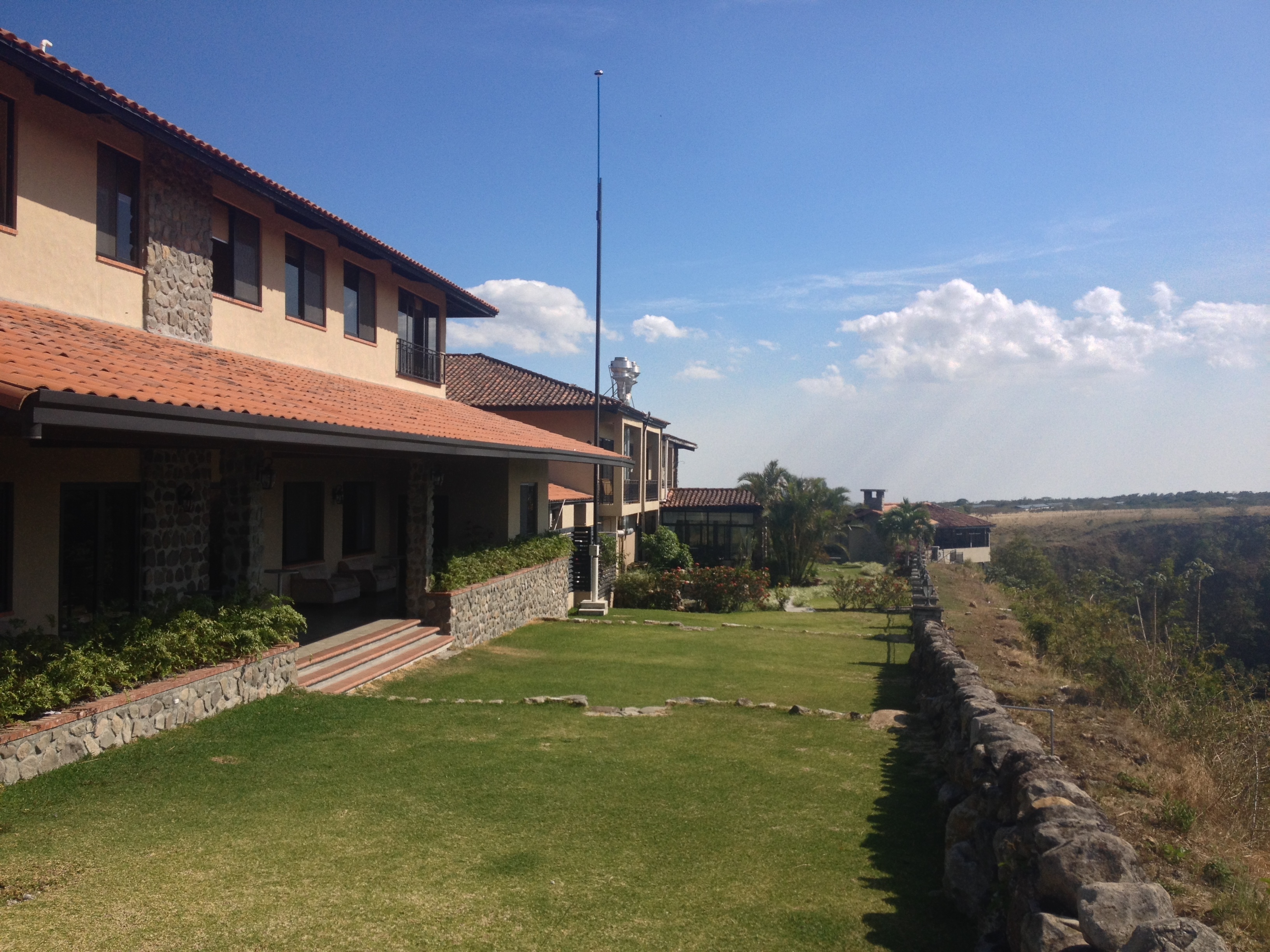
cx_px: 635
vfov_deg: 40.7
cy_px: 476
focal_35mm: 35
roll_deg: -0.4
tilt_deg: -3.1
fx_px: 1284
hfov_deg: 52.6
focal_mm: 4.28
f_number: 2.4
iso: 50
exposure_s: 1/1905
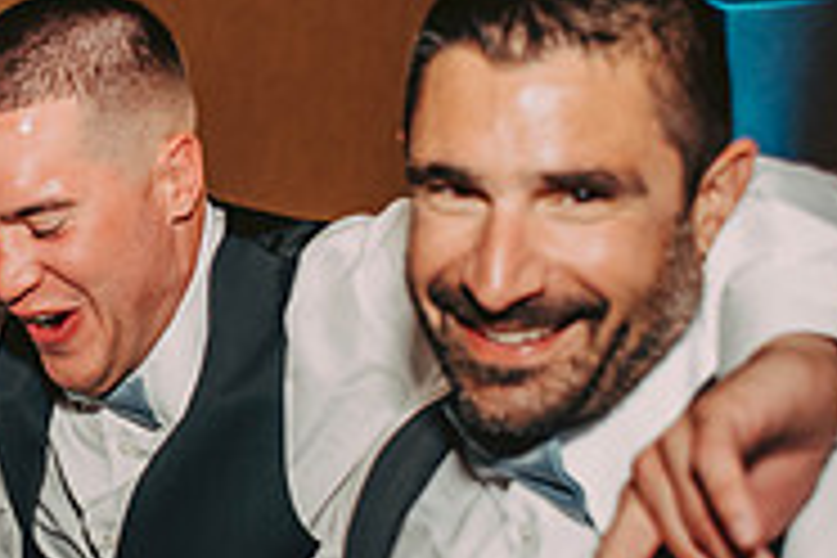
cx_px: -22
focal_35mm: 75
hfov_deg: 25.5
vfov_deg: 18.2
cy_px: 326
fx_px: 1744
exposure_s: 1/100
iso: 800
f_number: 2.8
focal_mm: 24
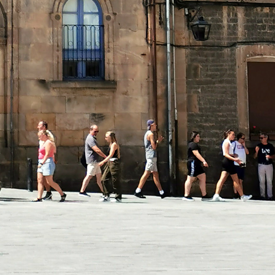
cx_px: 6
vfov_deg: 8.7
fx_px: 1762
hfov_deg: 8.9
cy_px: -167
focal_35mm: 196
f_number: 1.6
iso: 50
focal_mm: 5.56
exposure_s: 1/3401
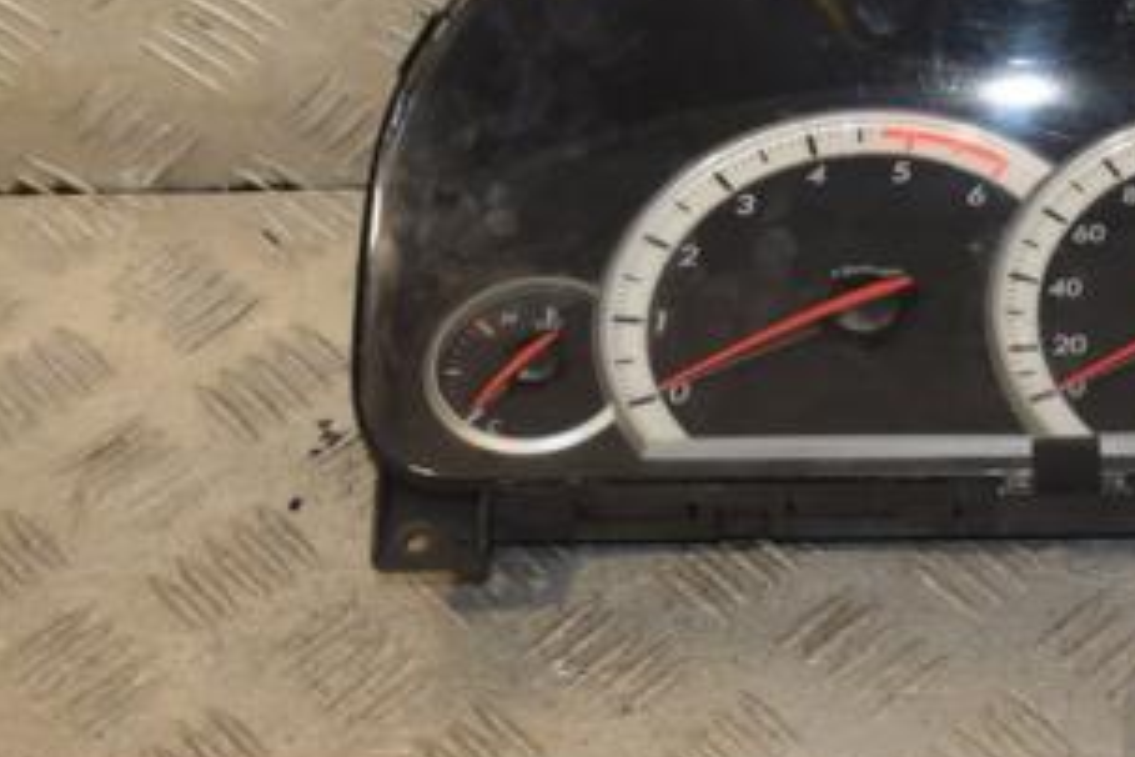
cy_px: 240
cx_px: 1053
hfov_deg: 22.2
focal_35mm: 89
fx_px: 2806
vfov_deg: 15.3
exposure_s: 1/200
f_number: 5.6
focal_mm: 30
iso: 800
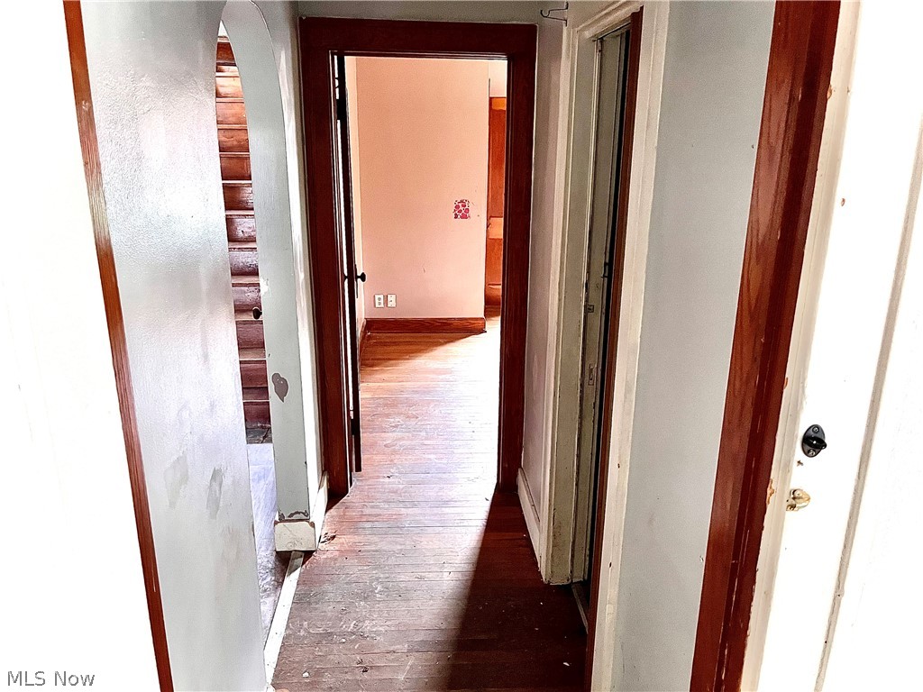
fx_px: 693
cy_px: 346
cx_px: 462
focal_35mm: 26
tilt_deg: -17.4
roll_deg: -0.7
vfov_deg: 53.1
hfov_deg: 67.3
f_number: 1.6
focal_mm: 5.1
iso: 640
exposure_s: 1/40
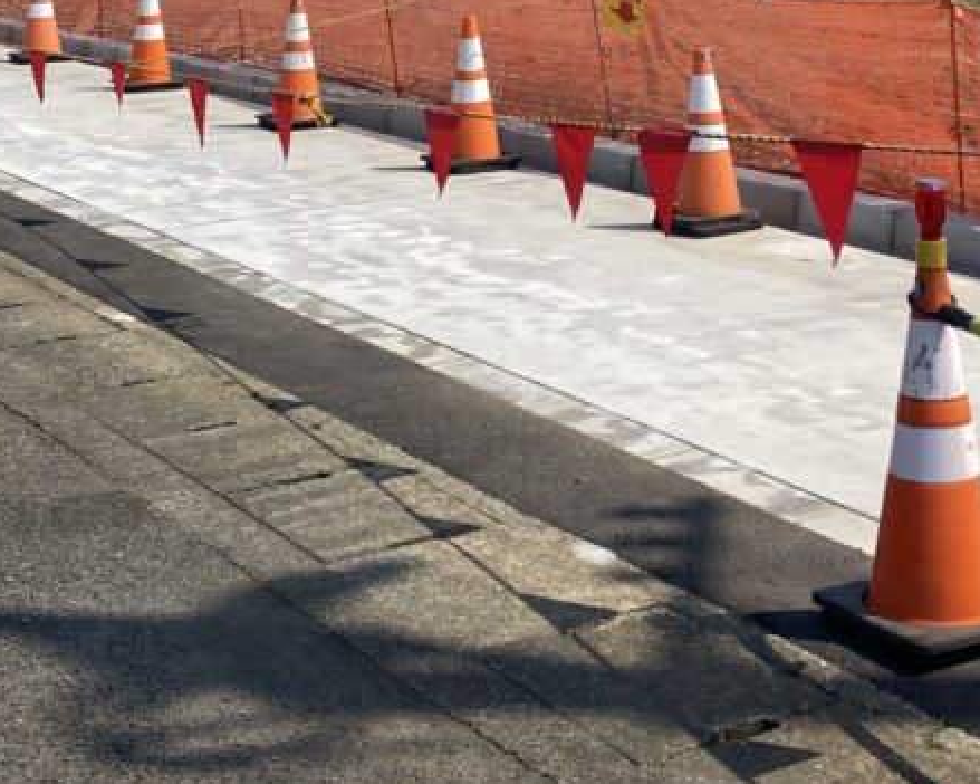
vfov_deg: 19.5
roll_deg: +2.9
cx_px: 737
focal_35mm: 74
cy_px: -152
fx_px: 2146
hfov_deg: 25.4
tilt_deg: -0.9
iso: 32
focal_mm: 4.25
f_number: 1.8
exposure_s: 1/4444
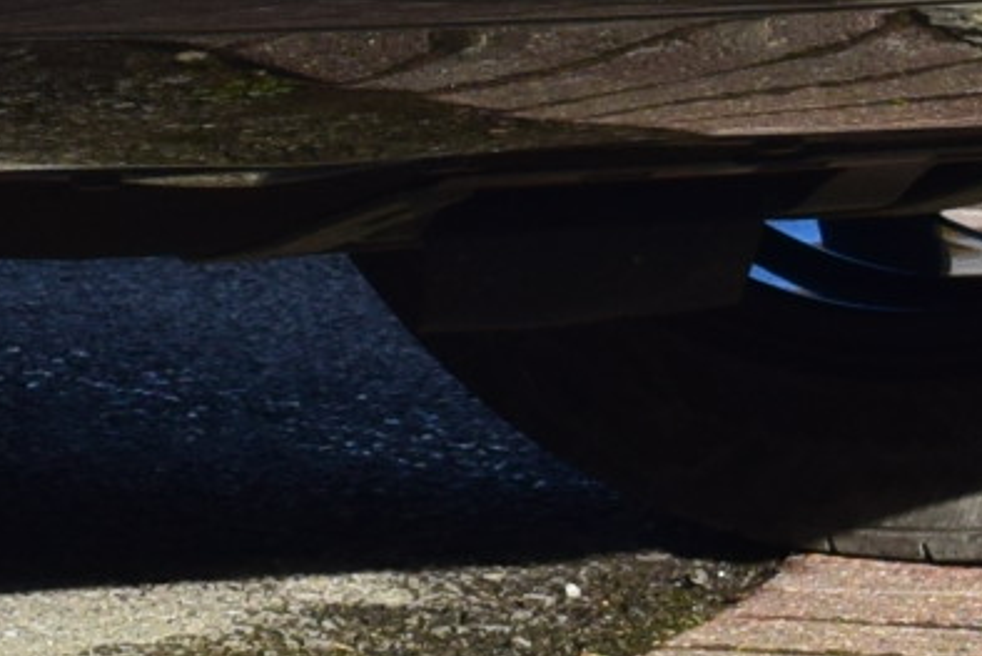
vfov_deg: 2.3
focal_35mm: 593
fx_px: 16181
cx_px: -1456
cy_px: -1205
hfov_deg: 3.4
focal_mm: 52
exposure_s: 1/320
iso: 400
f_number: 10
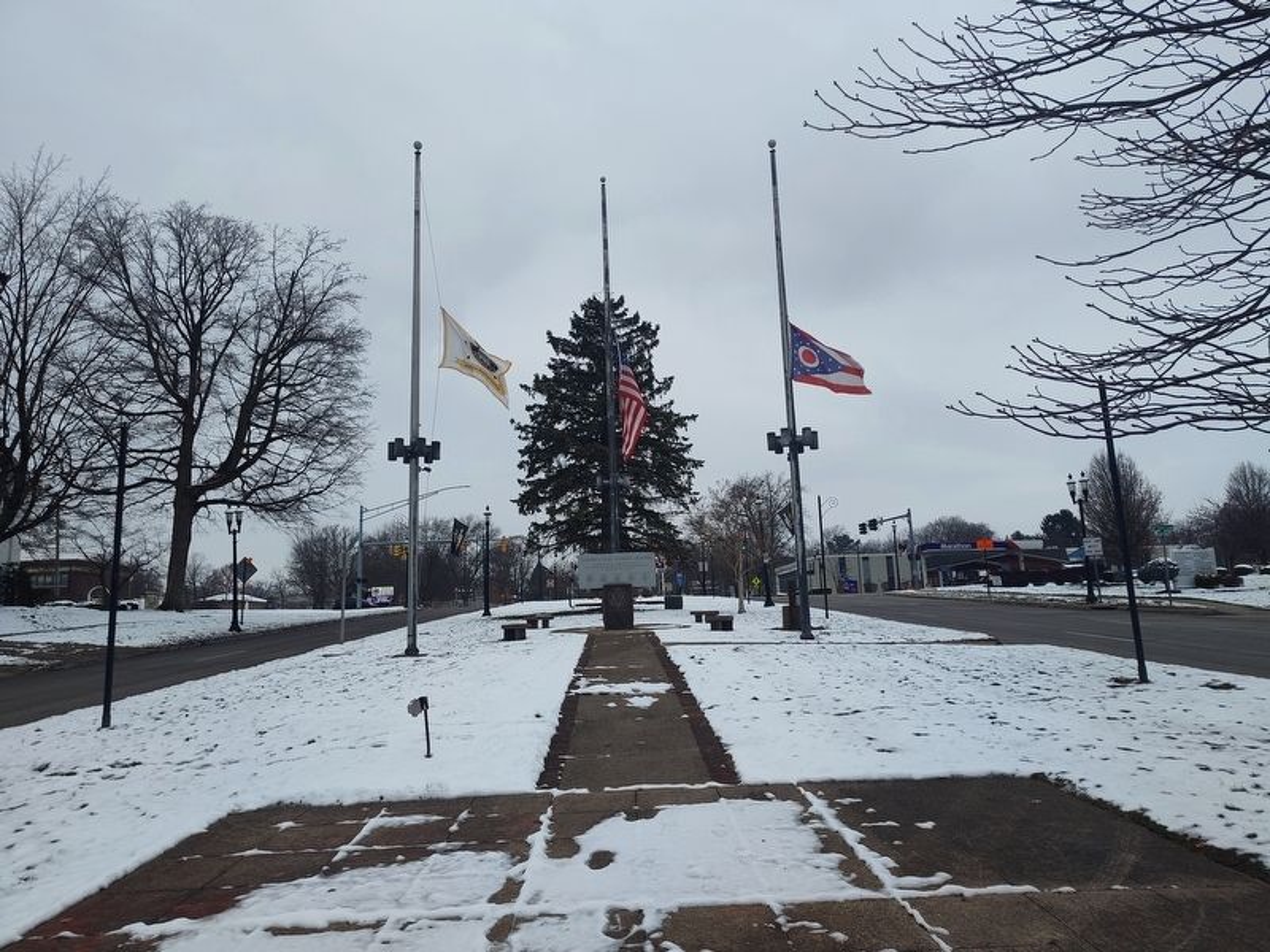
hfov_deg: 73.9
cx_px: 635
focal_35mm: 23
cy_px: 476
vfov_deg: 58.9
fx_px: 844
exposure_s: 1/339
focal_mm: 5.56
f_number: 1.8
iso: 100
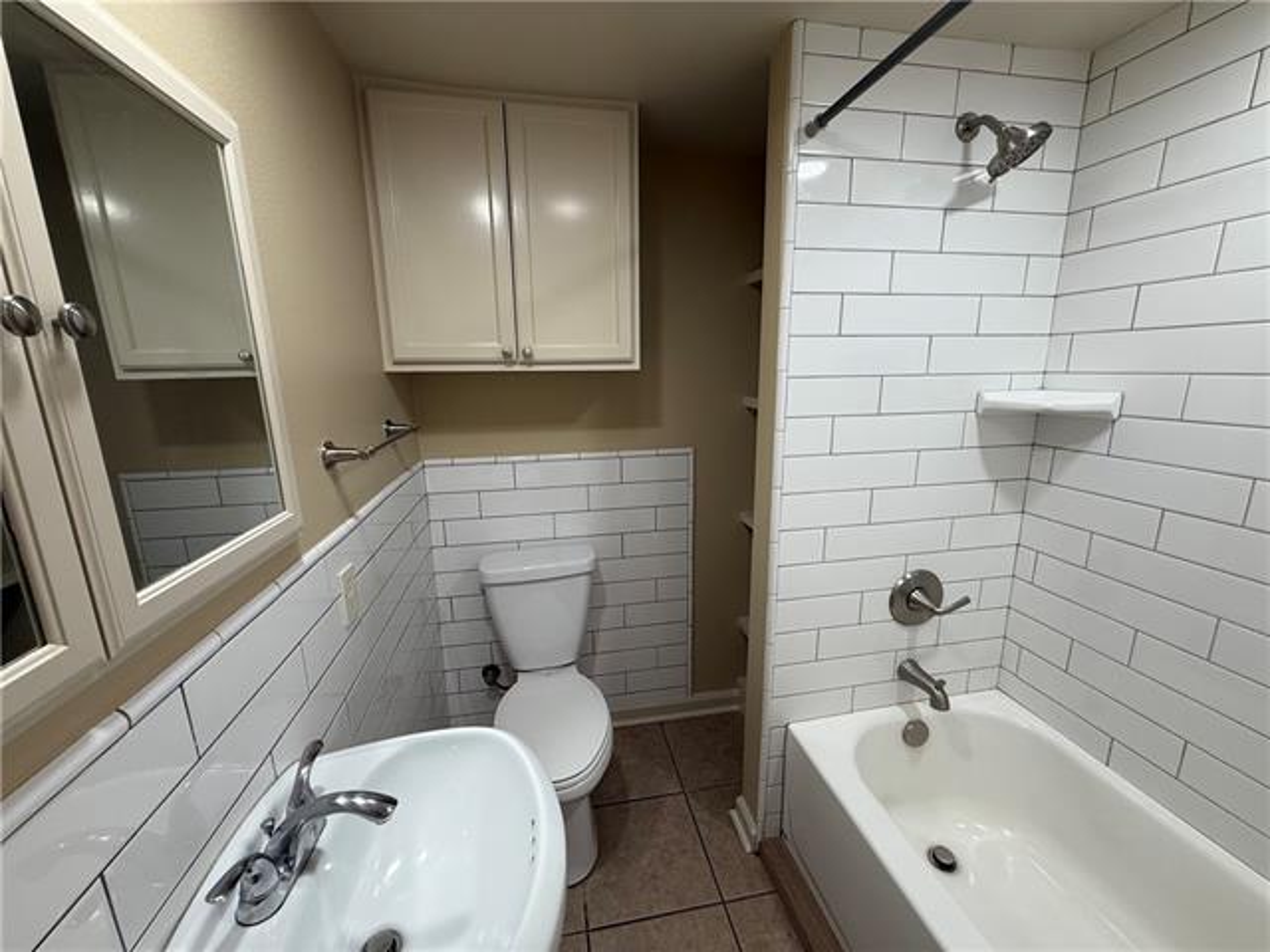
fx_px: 514
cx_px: 635
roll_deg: +0.6
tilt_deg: -12.1
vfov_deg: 85.7
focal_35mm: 14
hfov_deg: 102.1
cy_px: 476
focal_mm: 2.22
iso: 200
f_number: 2.2
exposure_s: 1/120
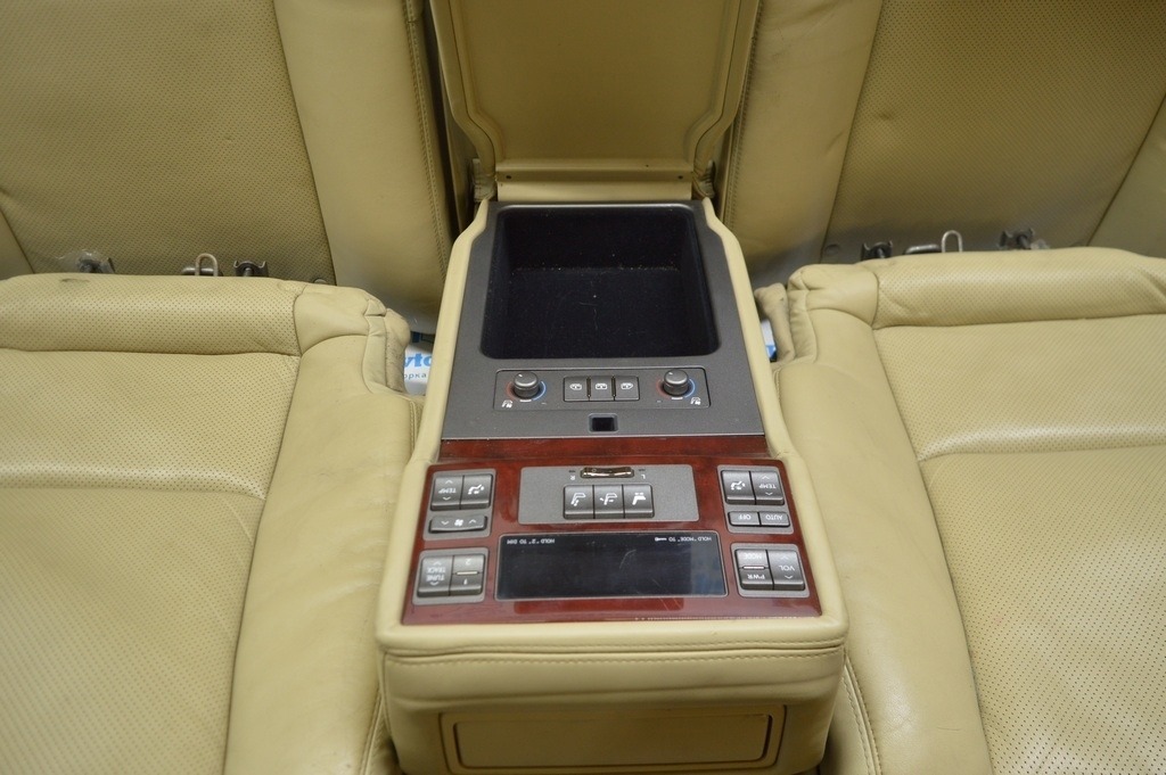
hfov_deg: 67.4
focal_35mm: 27
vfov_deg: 47.9
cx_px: 583
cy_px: 388
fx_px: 874
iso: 400
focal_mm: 18
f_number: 3.5
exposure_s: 1/50
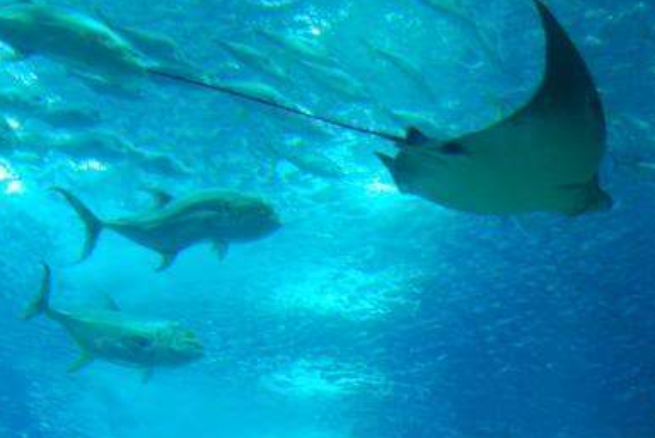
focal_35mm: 65
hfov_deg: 30.1
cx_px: 121
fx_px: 1184
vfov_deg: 20.9
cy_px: 167
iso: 1600
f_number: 5
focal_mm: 26
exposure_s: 1/60
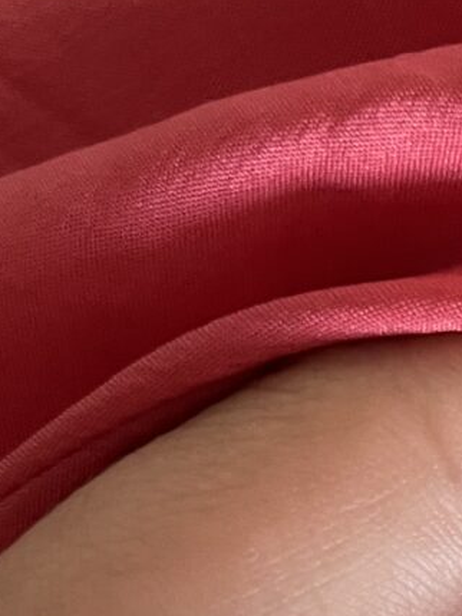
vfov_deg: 15.6
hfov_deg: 11.2
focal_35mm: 124
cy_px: 627
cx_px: 793
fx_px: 2206
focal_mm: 5.1
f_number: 1.6
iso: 200
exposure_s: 1/60
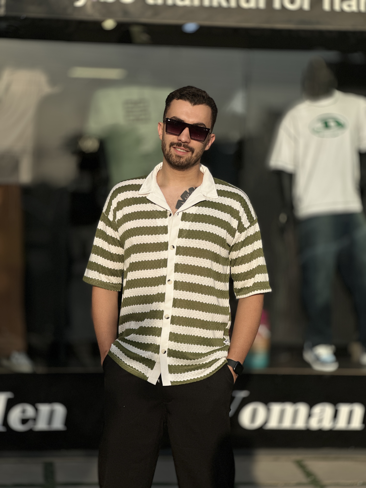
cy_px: 244
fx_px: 1086
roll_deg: -1.6
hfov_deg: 19.1
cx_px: 183
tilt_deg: -1.1
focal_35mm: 77
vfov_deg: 25.3
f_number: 2.8
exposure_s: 1/1815
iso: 32
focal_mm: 9
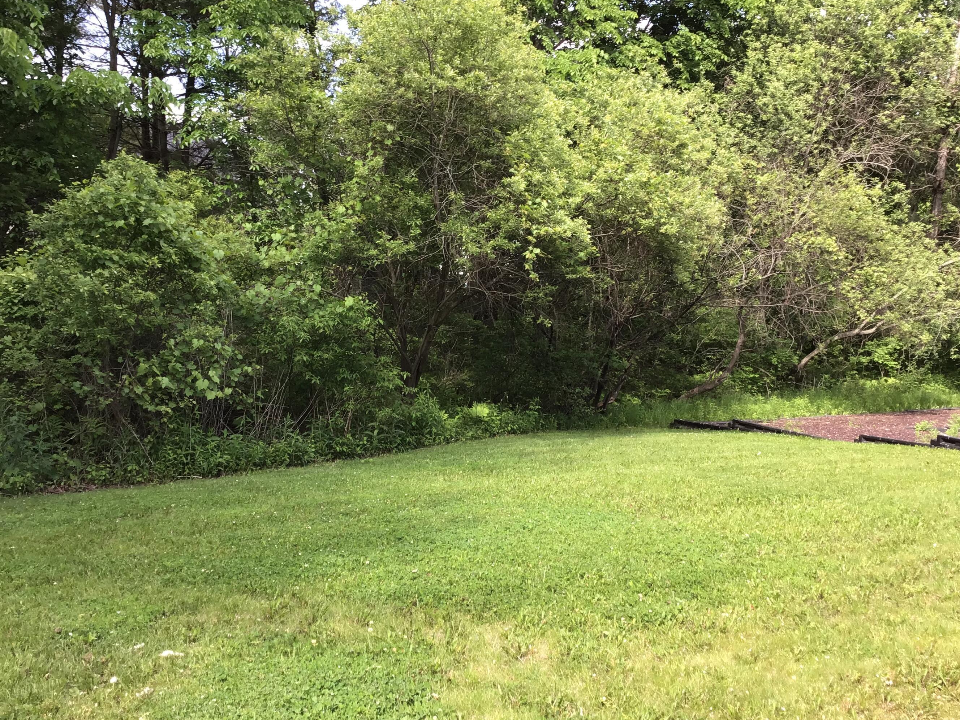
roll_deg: -3.1
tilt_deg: -8.6
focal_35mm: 35
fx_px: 971
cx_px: 444
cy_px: 379
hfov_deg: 52.6
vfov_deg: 40.7
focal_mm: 3.3
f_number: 2.4
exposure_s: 1/120
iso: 25
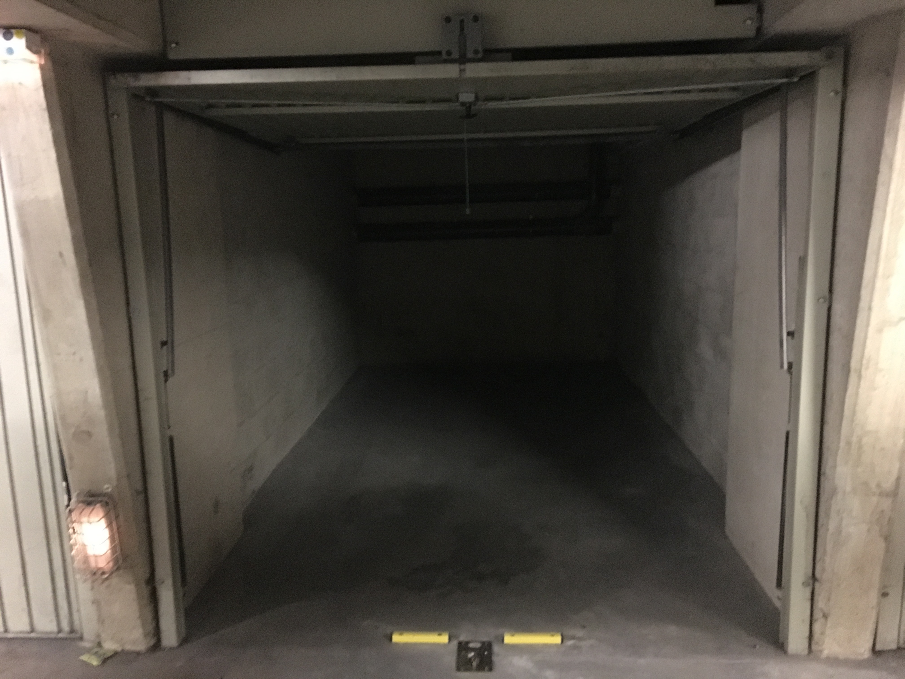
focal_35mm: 29
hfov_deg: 61.7
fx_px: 758
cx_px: 452
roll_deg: +1.3
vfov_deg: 48.2
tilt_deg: -11.4
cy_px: 340
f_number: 2.2
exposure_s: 1/17
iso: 1000
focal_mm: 4.15
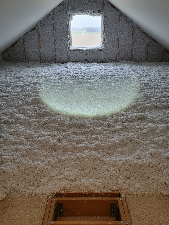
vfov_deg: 71.6
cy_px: 112
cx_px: 84
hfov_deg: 56.8
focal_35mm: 24
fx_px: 156
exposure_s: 1/881
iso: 1044
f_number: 1.68
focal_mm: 6.8
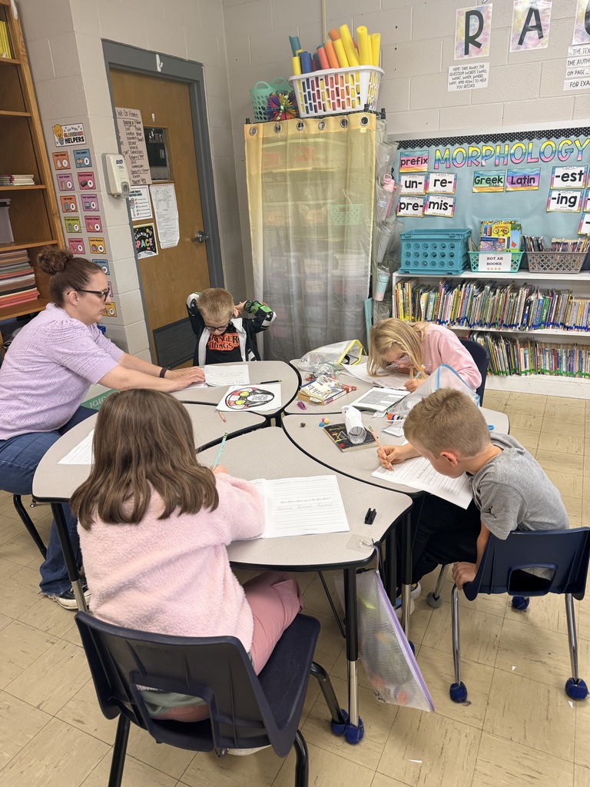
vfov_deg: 71.6
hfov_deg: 56.8
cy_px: 394
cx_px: 295
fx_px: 545
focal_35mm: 24
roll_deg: +2.7
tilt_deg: -21.0
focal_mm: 6.76
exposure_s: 1/120
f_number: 1.78
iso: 160
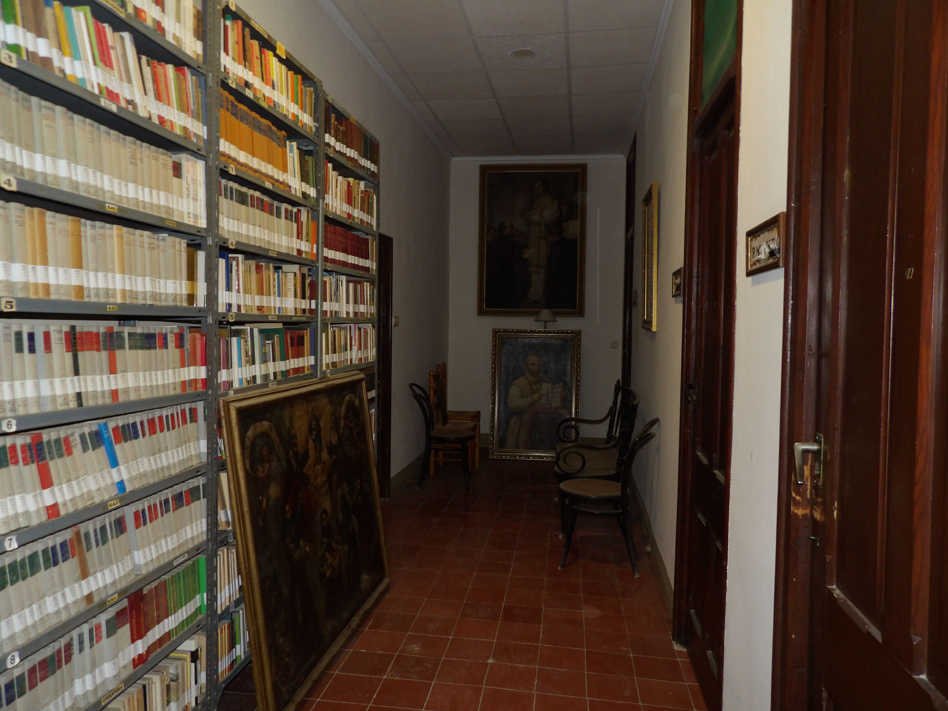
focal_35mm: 24
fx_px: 657
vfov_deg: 56.8
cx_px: 474
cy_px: 356
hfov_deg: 71.6
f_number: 3.2
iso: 200
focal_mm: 4.3
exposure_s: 1/28
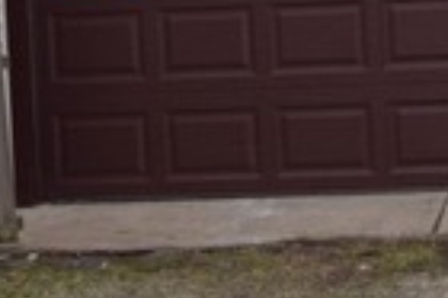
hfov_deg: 11.1
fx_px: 2303
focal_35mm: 185
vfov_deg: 7.2
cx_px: 256
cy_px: -226
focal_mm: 27
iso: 100
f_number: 5.6
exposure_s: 1/125
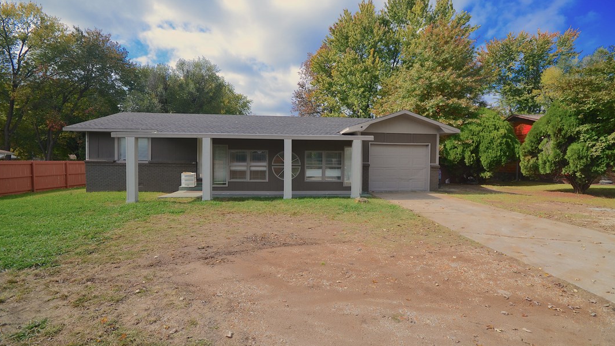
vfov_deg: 67.1
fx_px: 261
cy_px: 168
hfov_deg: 99.4
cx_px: 306
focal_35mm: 16
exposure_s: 1/250
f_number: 10
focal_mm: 10
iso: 250
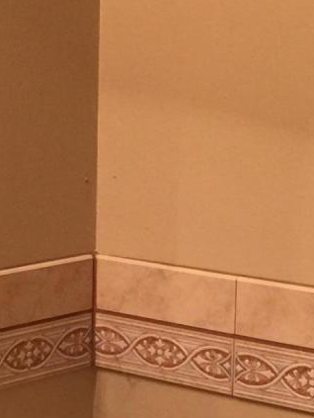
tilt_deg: -11.2
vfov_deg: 14.3
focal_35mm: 137
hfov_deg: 10.8
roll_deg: -0.7
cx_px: 153
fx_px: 1654
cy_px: 312
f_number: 2.2
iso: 40
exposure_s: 1/15
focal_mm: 4.15
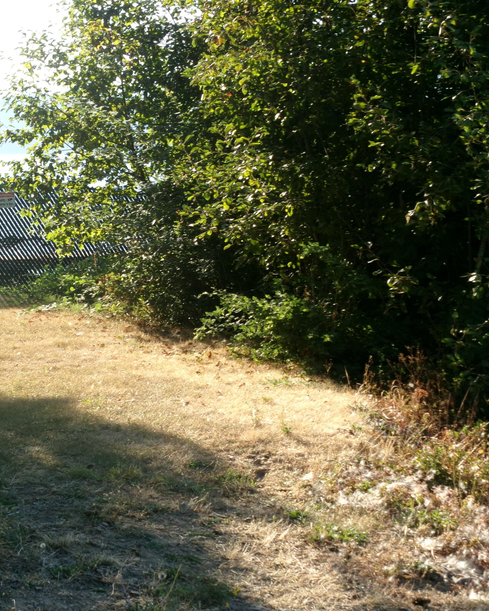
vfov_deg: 22.7
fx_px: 1520
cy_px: 304
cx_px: 122
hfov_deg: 18.2
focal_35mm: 84
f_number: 5.2
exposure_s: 1/160
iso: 100
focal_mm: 11.5
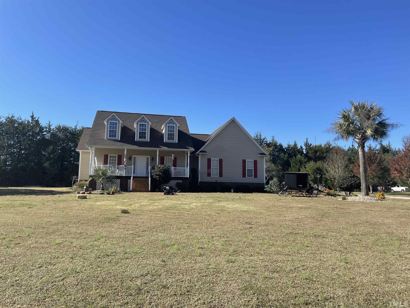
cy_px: 154
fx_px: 308
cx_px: 205
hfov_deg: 67.3
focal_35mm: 26
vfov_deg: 53.1
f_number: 1.6
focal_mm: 4.2
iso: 32
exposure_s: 1/2304
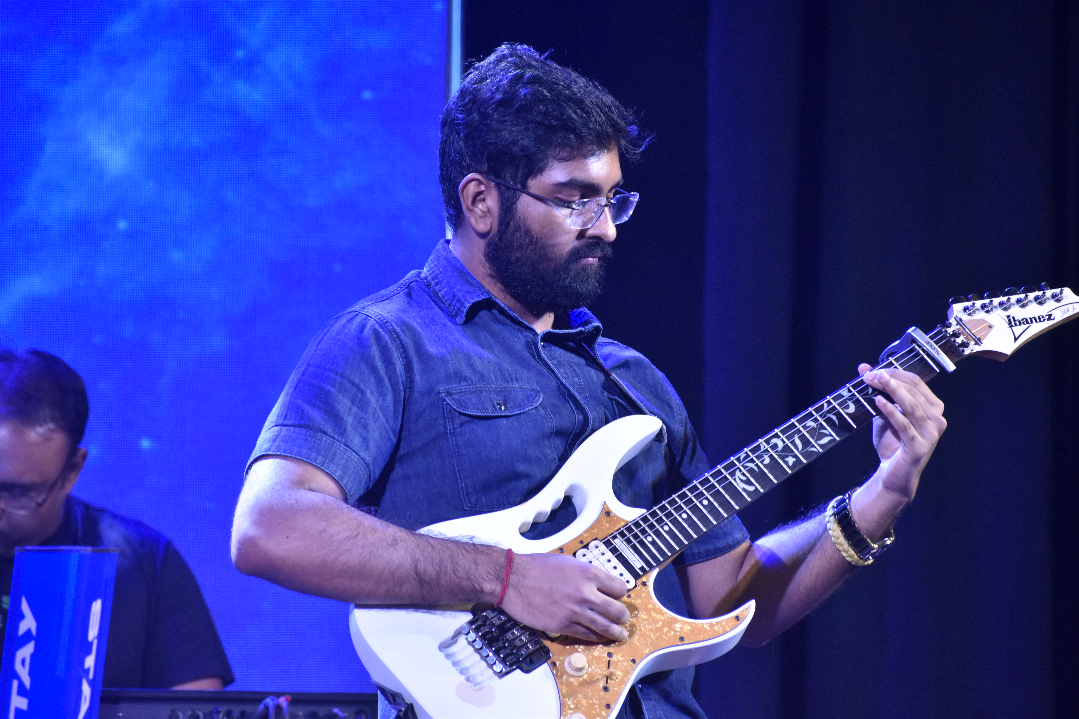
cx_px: 540
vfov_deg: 4.4
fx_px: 9441
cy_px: 360
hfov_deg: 6.5
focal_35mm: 315
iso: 1600
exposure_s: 1/125
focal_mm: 210
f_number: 5.6
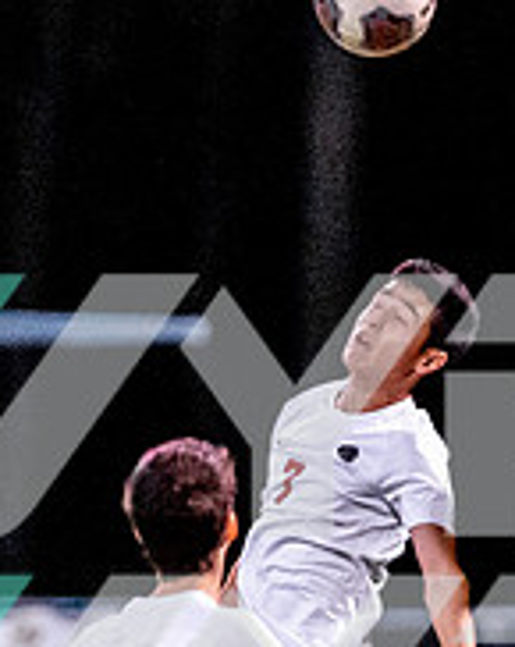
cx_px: 549
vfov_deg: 2.1
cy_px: 789
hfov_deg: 1.7
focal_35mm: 910
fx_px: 17382
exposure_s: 1/1250
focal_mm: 200
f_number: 2.8
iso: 6400
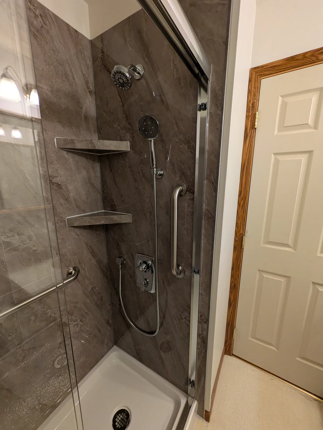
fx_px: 174
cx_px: 162
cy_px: 215
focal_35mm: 14
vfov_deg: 102.1
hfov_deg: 85.7
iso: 203
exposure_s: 1/60
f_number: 2.2
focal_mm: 1.83
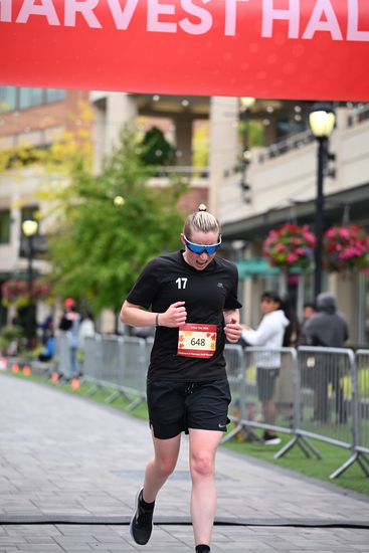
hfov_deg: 13.0
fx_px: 1613
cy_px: 276
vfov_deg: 19.5
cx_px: 184
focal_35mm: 105
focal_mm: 105
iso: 640
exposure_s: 1/2000
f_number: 2.8
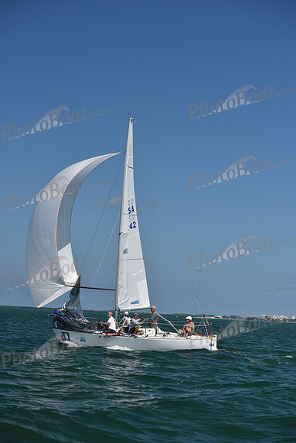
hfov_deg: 19.5
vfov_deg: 28.8
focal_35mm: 70
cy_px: 222
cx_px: 148
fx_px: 863
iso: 250
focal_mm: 70
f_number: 5.6
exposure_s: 1/1250
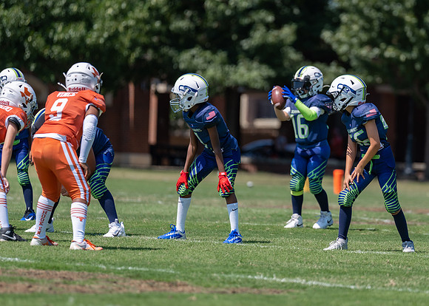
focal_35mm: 302
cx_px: 313
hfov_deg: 6.7
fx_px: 3677
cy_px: 134
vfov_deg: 4.8
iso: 100
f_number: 2.8
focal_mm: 200
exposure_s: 1/2000
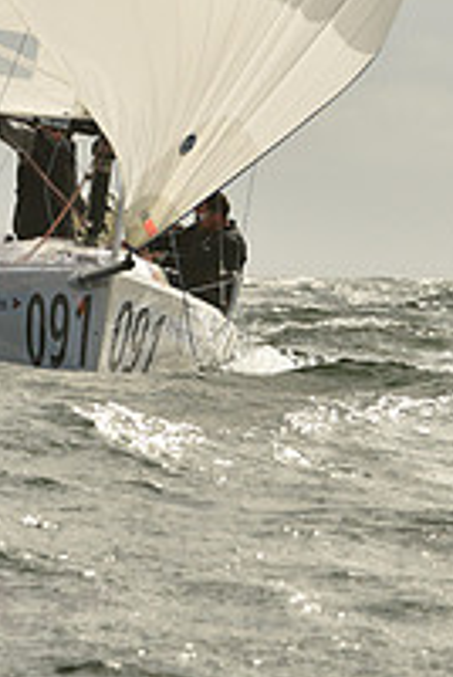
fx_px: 10890
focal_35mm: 579
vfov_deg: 3.6
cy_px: 76
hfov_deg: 2.4
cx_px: 291
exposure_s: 1/2000
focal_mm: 200
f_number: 8
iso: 320
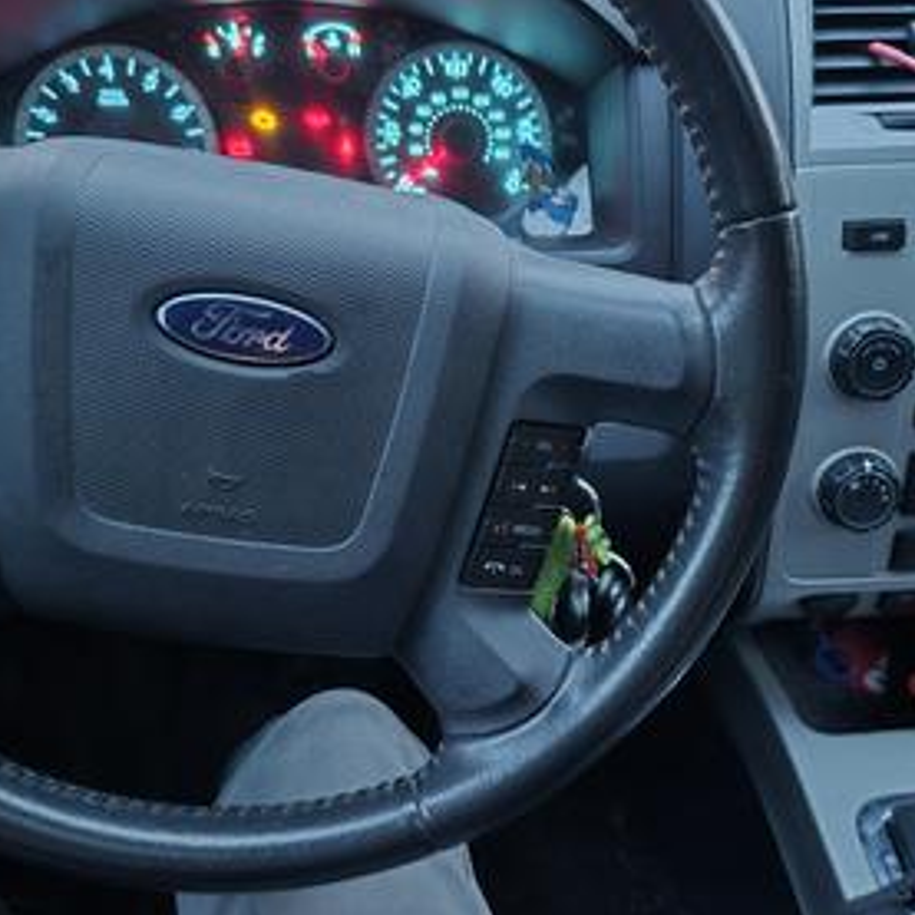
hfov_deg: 44.7
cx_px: 538
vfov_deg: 44.9
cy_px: 462
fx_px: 1106
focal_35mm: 37
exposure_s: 1/15
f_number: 1.8
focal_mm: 5.4
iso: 2500
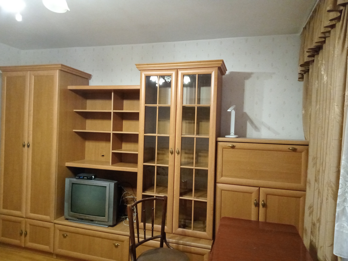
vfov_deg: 49.7
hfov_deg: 63.4
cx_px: 174
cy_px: 130
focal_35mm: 28
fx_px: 281
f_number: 2.2
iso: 1204
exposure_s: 1/25
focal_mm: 3.37
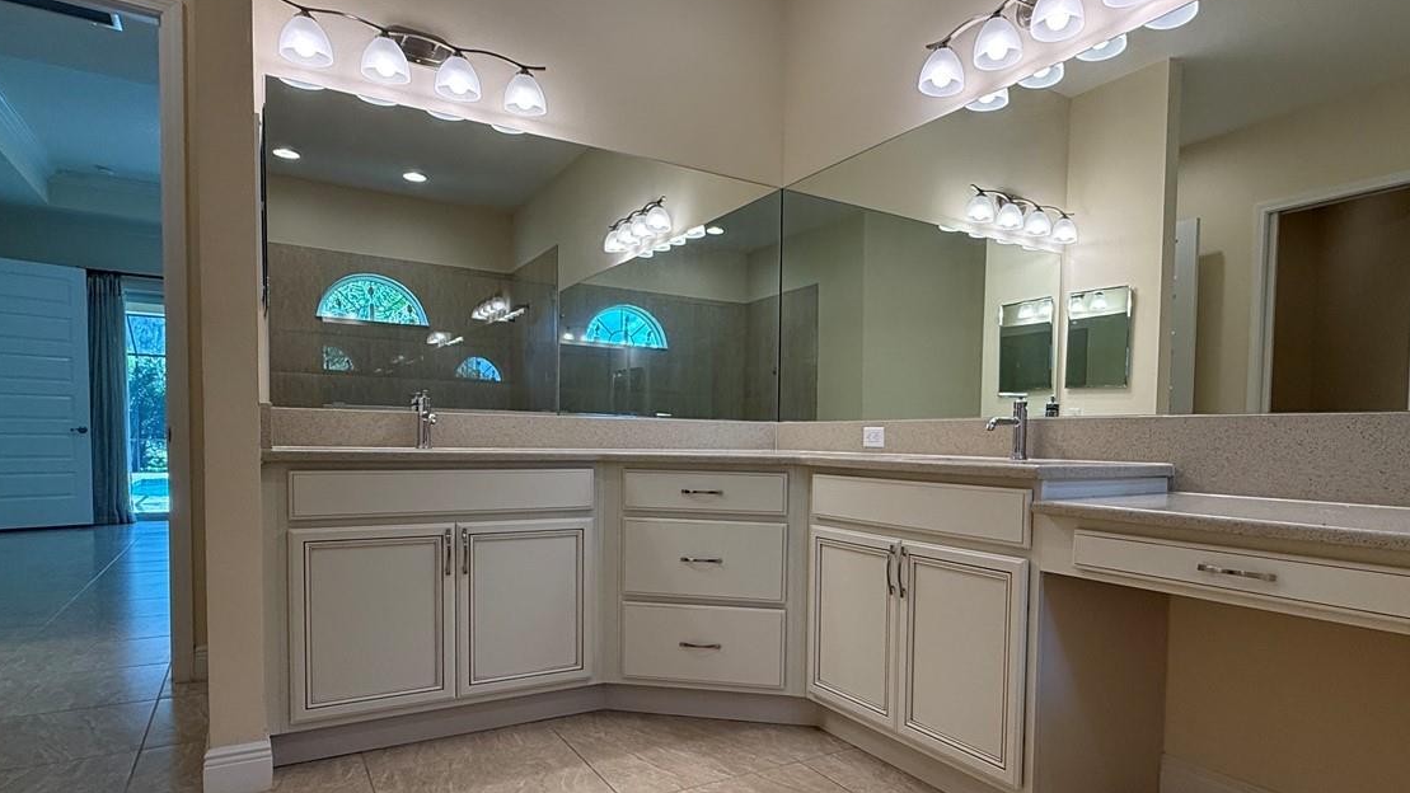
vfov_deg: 51.1
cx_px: 800
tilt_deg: -2.2
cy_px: 479
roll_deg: -1.0
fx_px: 823
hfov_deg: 80.8
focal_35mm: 22
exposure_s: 1/120
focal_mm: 2.22
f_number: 2.2
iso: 125
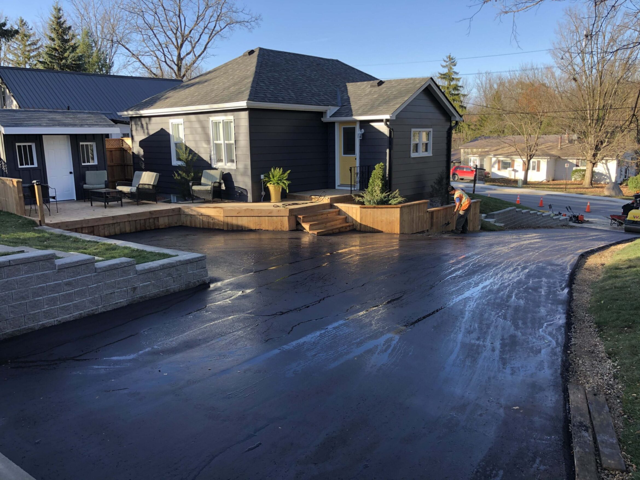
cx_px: 320
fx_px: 518
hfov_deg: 63.4
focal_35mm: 28
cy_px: 240
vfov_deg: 49.7
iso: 20
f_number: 1.8
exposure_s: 1/211
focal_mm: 3.99
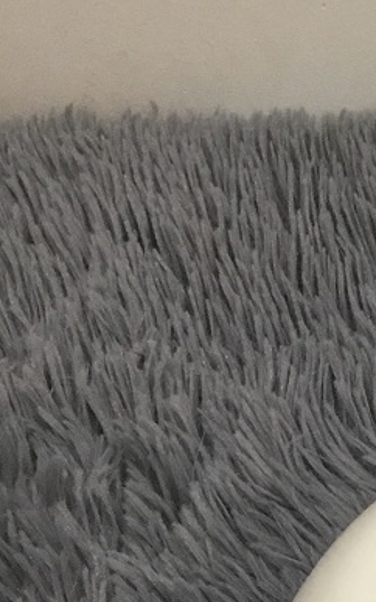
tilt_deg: -54.1
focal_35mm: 102
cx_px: 695
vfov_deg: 18.9
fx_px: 1672
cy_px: 781
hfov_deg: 11.8
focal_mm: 3.3
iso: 64
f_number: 2.4
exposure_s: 1/33
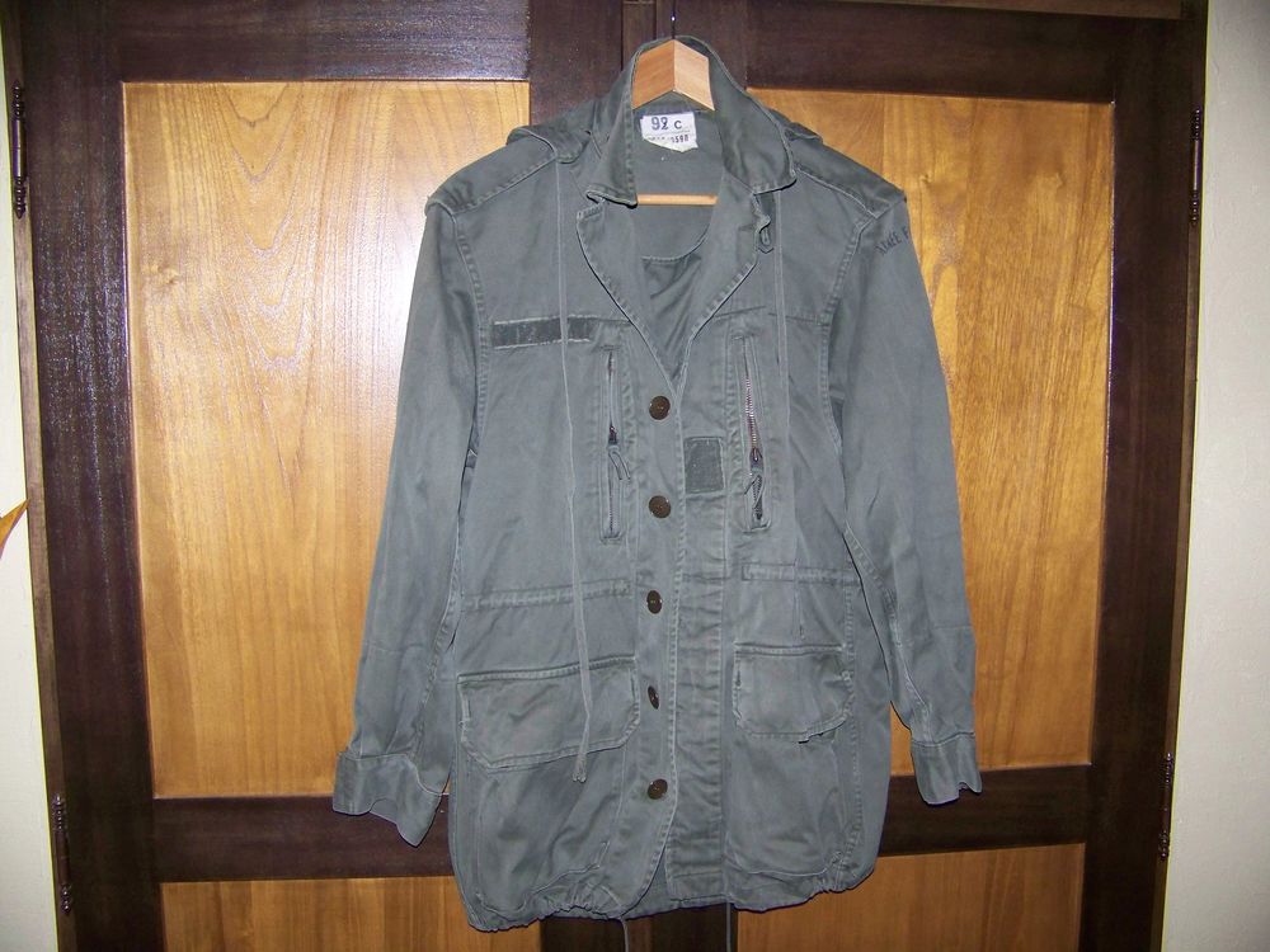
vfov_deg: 39.7
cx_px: 635
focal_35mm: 36
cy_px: 476
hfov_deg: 51.4
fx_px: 1321
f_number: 2.8
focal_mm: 5.85
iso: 200
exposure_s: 1/30
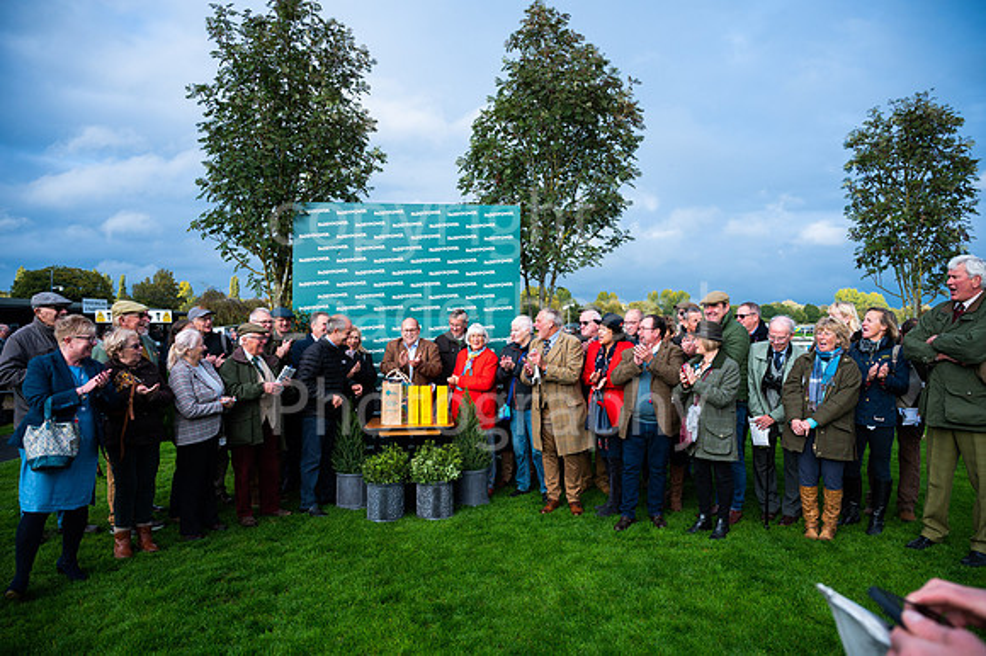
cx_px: 493
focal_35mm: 24
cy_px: 328
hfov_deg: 73.8
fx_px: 657
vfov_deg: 53.1
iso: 500
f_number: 4
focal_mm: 24
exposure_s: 1/2500
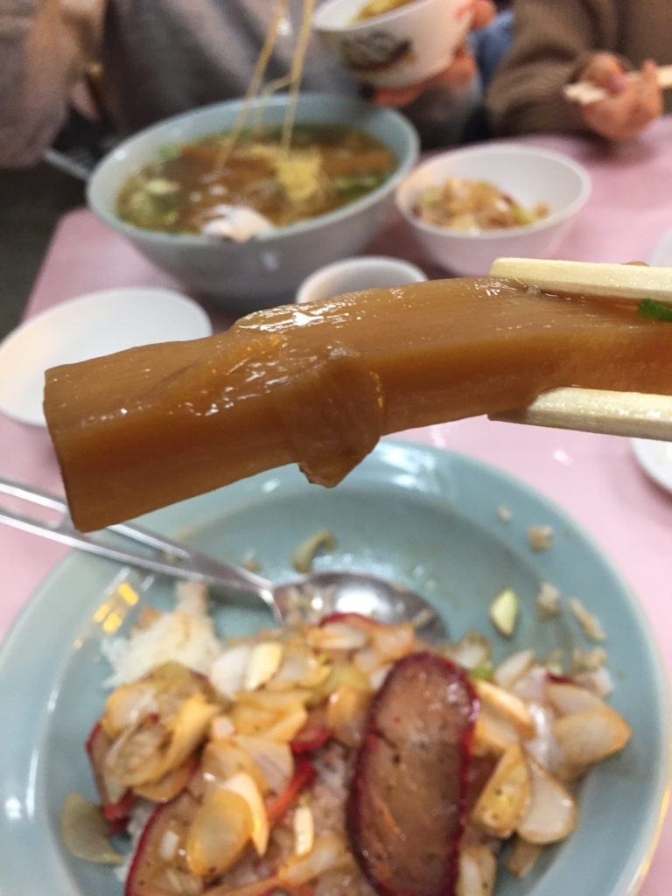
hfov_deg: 48.2
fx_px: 751
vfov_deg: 61.7
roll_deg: +10.9
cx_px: 336
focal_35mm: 29
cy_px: 448
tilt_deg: -41.8
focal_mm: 4.15
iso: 50
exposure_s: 1/30
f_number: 2.2
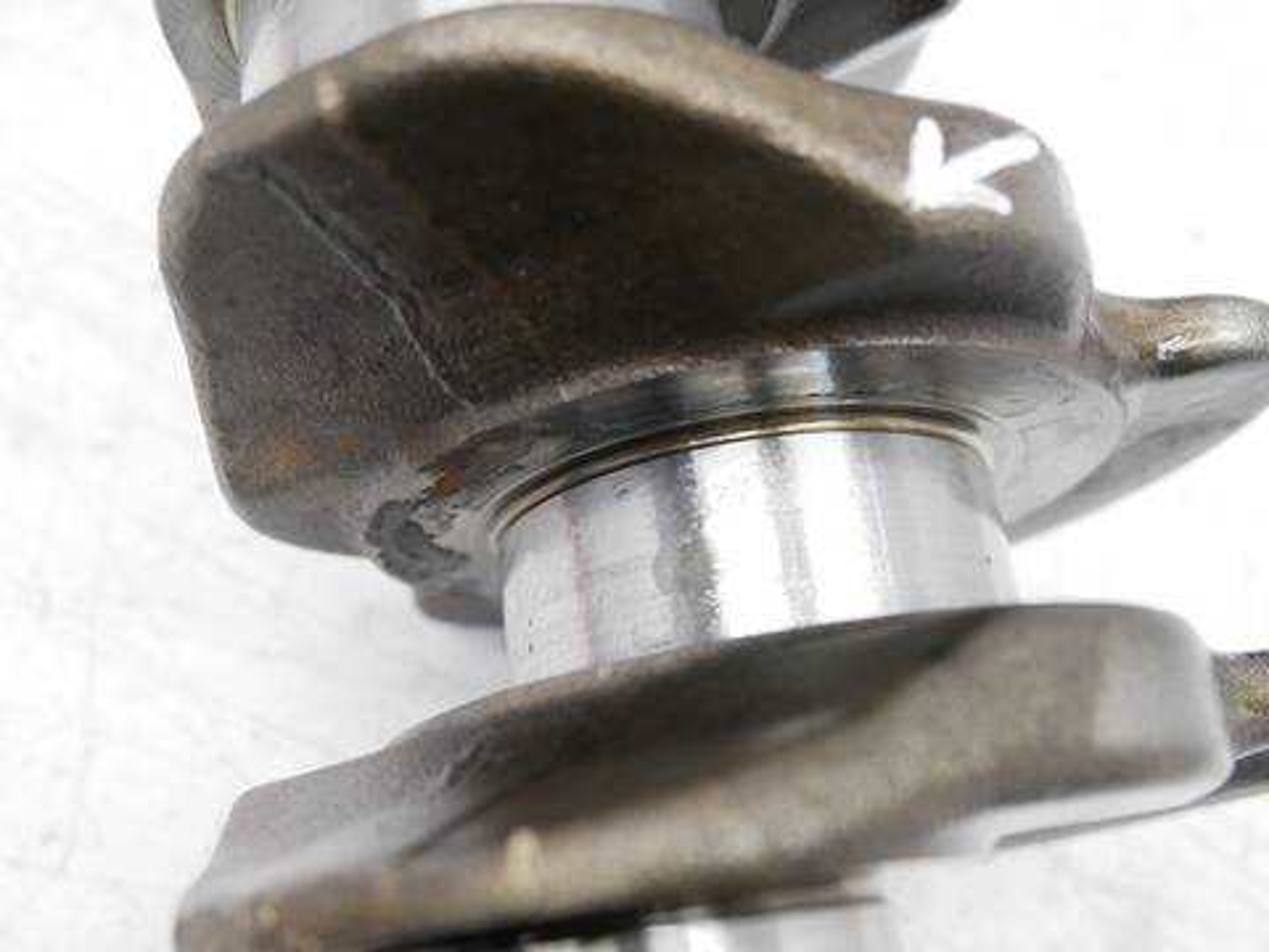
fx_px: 1320
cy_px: 476
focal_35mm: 36
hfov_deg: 51.4
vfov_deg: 39.7
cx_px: 634
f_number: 4.2
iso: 1000
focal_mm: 18
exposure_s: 1/60
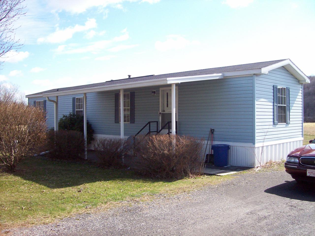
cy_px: 118
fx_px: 327
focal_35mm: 36
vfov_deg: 39.6
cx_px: 158
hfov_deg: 51.4
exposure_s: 1/742
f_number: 2.7
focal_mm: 6
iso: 80
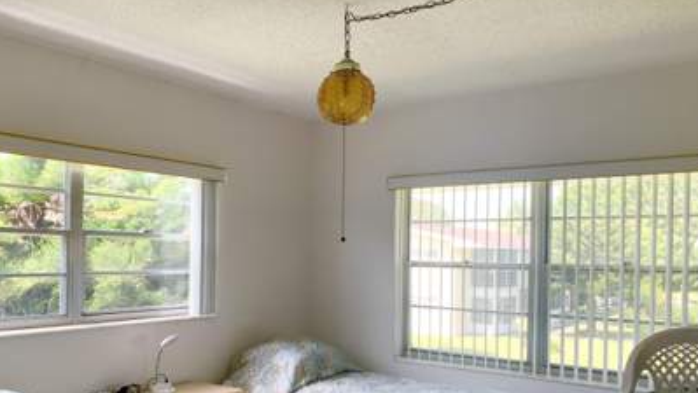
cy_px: 263
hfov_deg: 57.8
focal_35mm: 34
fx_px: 630
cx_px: 304
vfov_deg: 34.4
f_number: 1.8
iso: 32
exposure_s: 1/122
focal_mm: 4.25
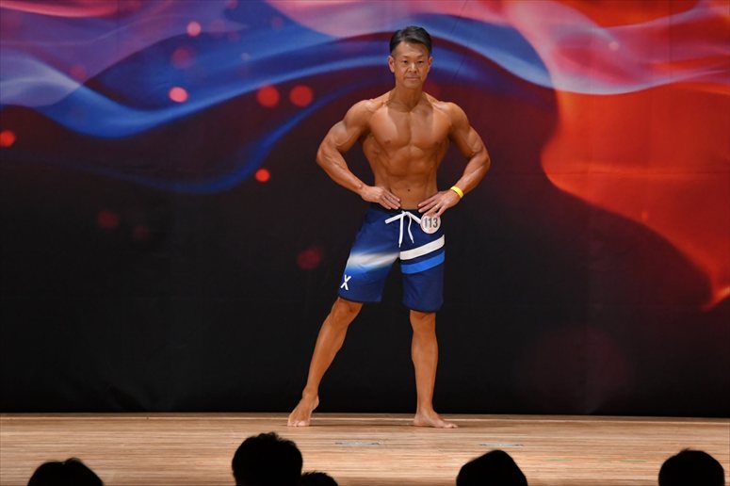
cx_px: 365
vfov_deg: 5.1
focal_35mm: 270
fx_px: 5472
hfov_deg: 7.6
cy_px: 243
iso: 3200
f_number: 5.6
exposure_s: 1/400
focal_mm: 180
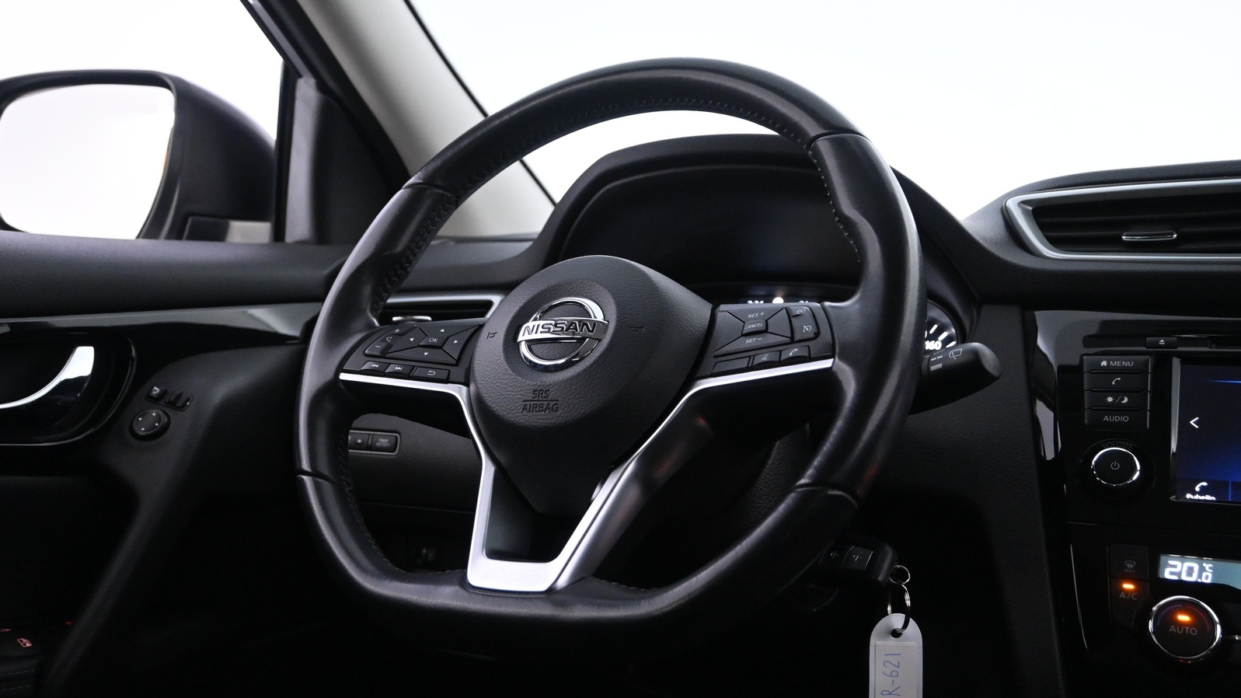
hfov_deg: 57.7
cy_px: 350
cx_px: 612
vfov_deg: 34.4
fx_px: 1127
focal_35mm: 34
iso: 3200
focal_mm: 21.5
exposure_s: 1/40
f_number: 4
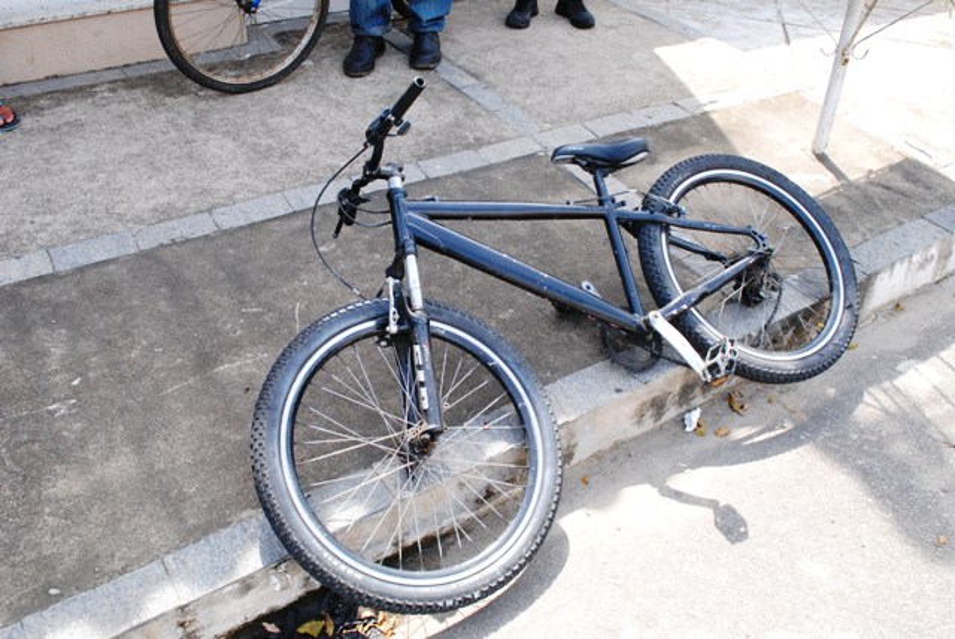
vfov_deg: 40.0
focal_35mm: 33
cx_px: 478
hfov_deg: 57.2
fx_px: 876
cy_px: 320
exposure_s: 1/250
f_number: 9
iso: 800
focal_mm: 22
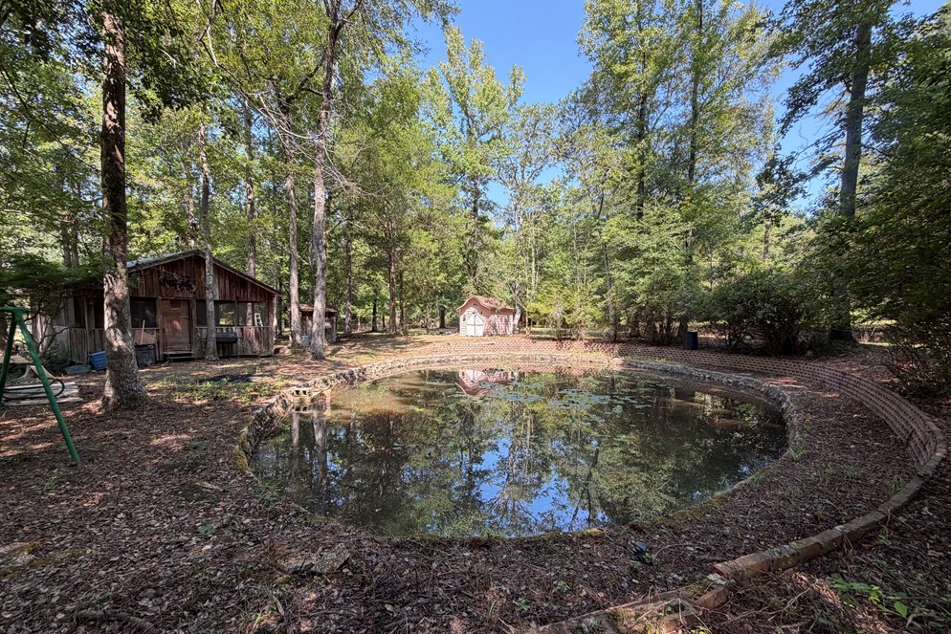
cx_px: 474
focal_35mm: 15
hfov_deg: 100.4
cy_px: 345
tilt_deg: -3.6
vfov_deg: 77.2
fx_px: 396
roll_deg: +0.0
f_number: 2.2
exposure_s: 1/183
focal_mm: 2.22
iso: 40
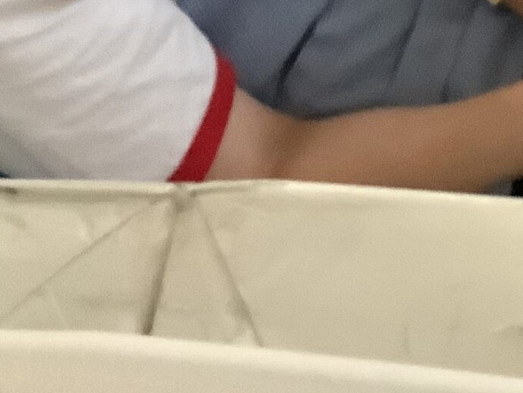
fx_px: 1738
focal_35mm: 115
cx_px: 576
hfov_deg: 16.6
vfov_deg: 12.0
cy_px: -275
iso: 500
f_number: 2.4
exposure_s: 1/25
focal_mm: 3.3
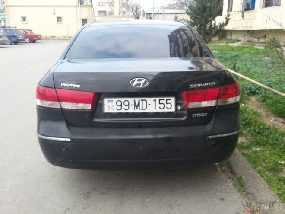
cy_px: 107
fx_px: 255
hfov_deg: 58.4
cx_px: 142
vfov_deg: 45.4
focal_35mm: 31
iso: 50
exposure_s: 1/141
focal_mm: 3.3
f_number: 2.2
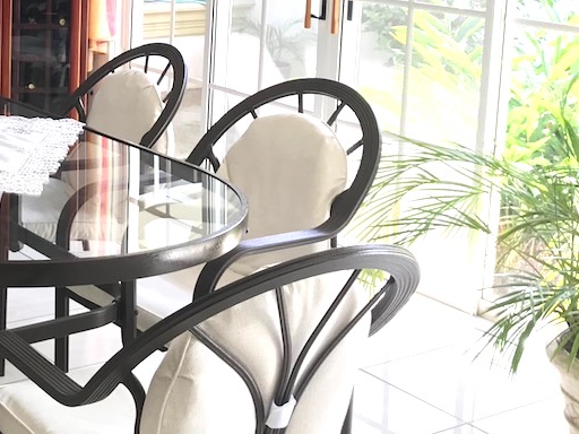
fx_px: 1171
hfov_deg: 26.8
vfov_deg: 20.6
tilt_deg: -7.0
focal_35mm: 70
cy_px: 49
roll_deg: -1.7
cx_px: 57
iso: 25
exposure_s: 1/60
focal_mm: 3.99
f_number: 1.8
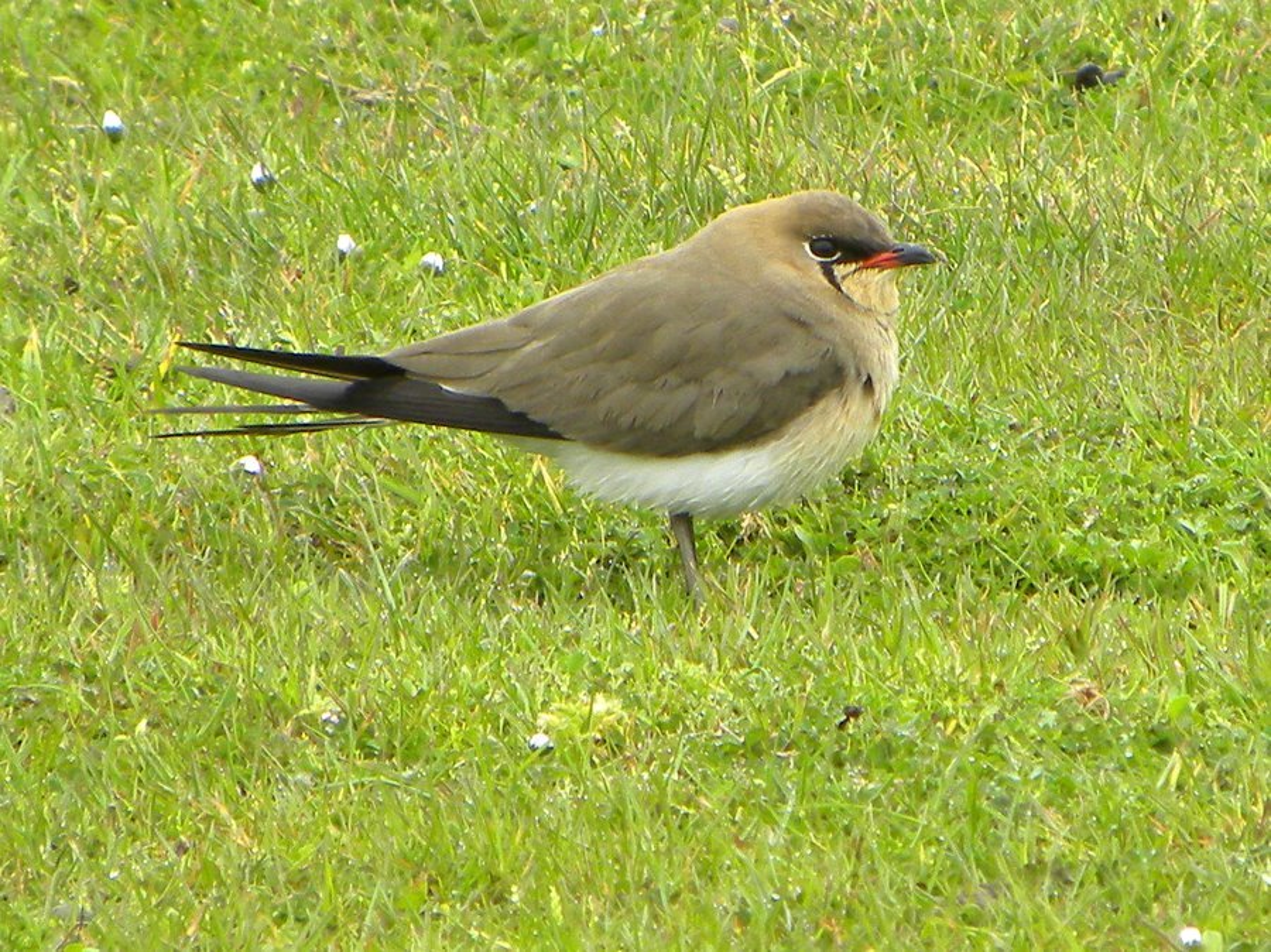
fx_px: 22899
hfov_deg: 3.2
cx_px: 636
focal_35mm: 624
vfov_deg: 2.4
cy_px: 476
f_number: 5
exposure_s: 1/121
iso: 106
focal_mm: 110.4
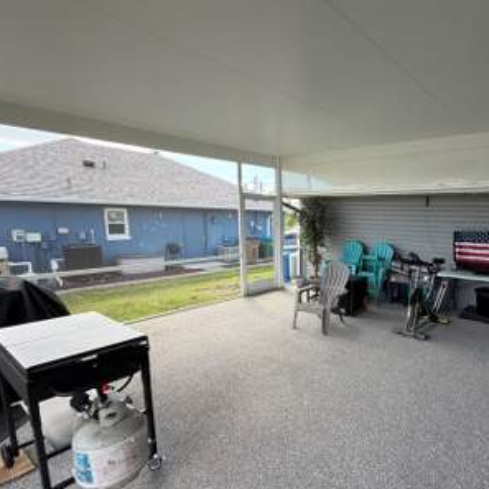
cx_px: 359
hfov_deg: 70.5
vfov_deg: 74.6
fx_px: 320
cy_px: 268
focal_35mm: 20
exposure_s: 1/121
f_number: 2.2
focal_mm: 2.22
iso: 64
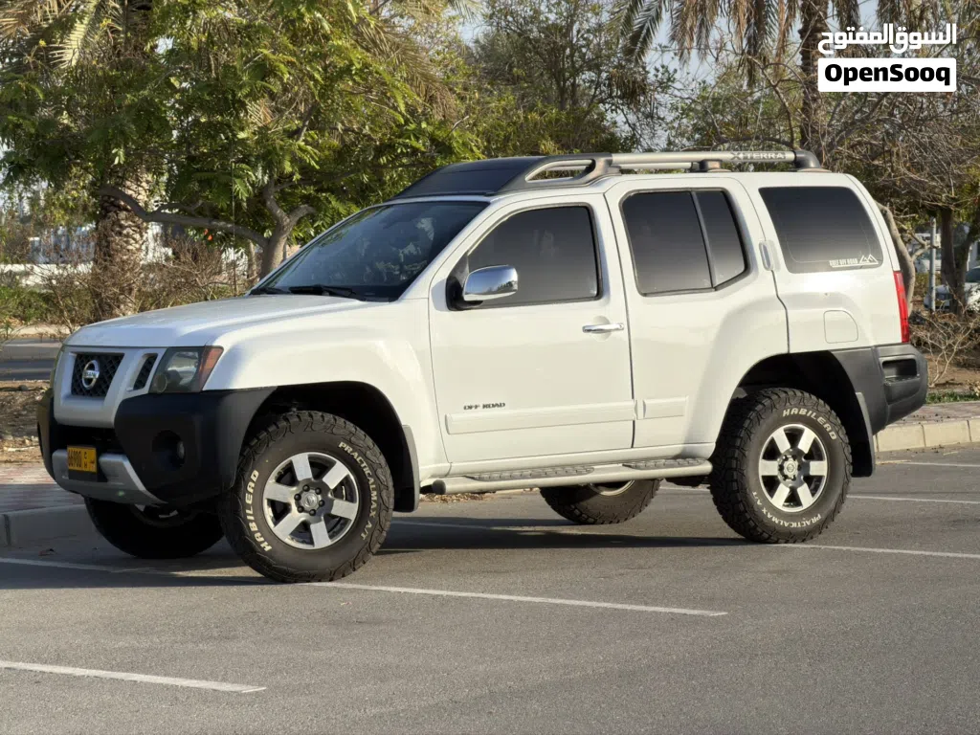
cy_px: 368
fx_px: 2831
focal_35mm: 100
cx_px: 490
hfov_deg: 19.6
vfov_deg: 14.8
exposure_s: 1/638
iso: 25
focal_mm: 16.89
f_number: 2.8
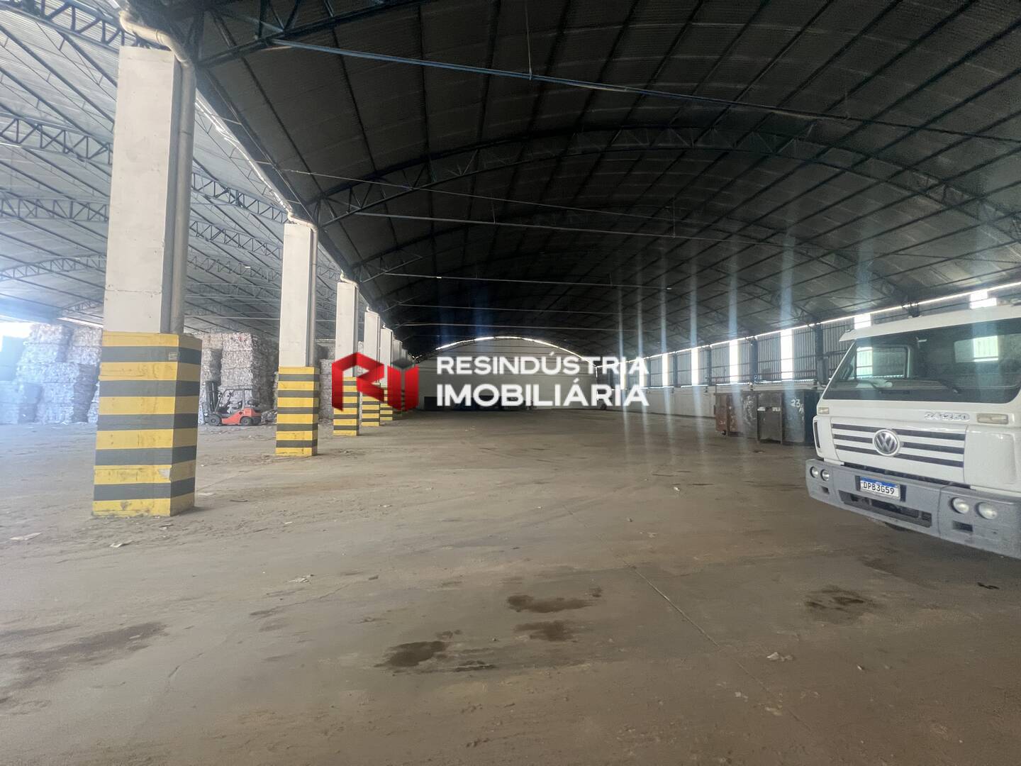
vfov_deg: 89.9
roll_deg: +2.0
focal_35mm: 13
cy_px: 383
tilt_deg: +0.3
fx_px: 383
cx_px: 510
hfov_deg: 106.2
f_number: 1.8
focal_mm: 1.57
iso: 320
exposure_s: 1/60
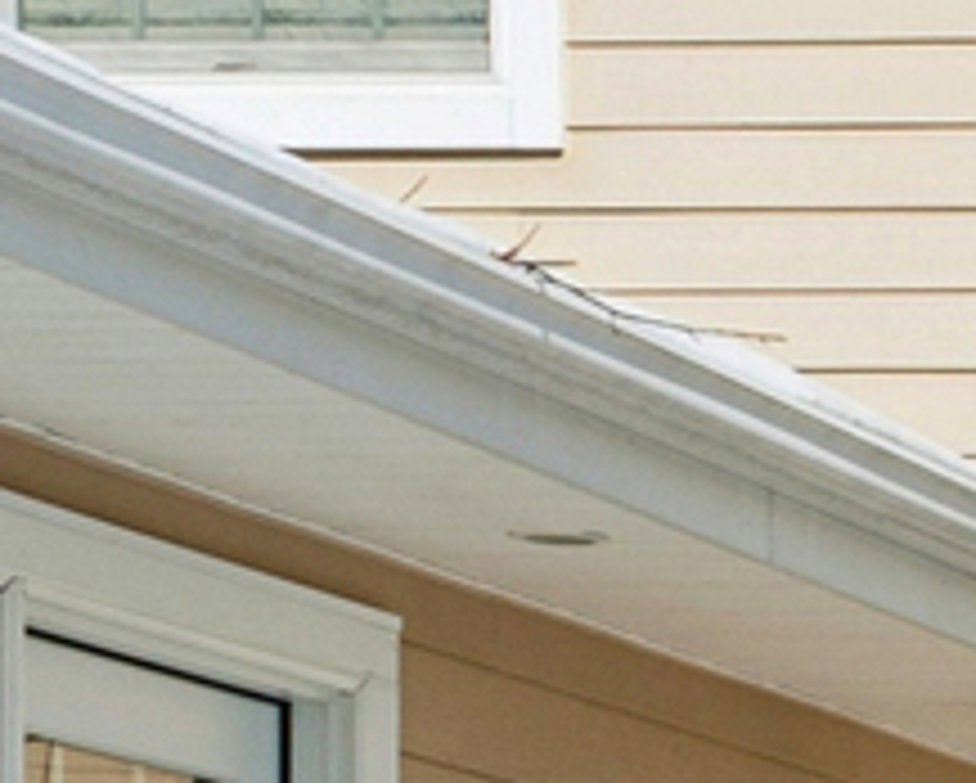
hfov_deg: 7.6
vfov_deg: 7.1
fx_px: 6274
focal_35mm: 217
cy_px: 702
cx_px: 3110
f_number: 8
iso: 400
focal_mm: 31
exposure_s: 1/1000
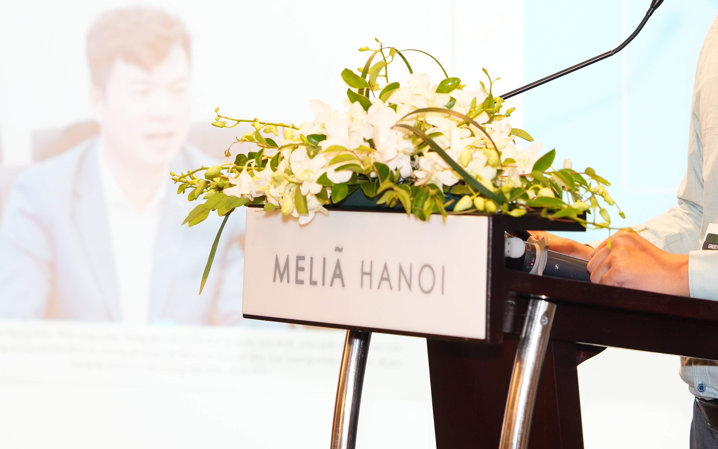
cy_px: 86
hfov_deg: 15.6
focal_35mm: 134
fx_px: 2622
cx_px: 491
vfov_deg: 9.8
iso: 800
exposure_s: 1/100
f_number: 2.8
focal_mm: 70
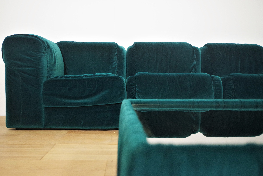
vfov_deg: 31.9
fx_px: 307
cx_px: 132
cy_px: 88
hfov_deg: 46.4
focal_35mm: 42
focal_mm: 28.13
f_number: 4
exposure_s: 1/60
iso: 1600
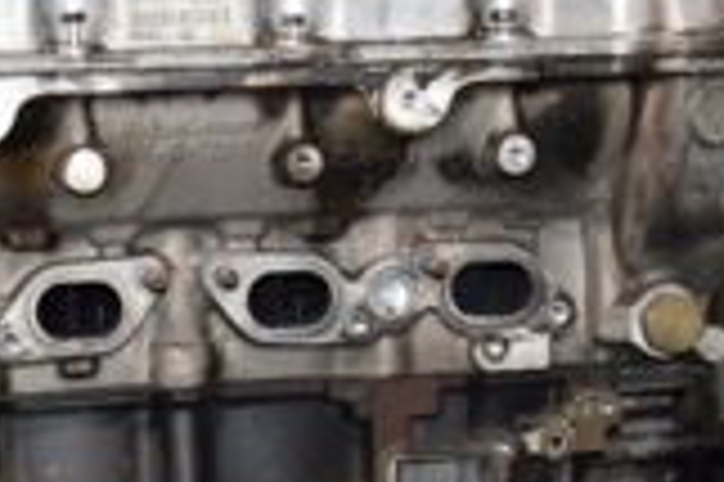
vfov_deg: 10.2
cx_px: 216
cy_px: 689
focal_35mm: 131
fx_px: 2632
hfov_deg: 15.6
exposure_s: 1/60
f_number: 5
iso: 800
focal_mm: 22
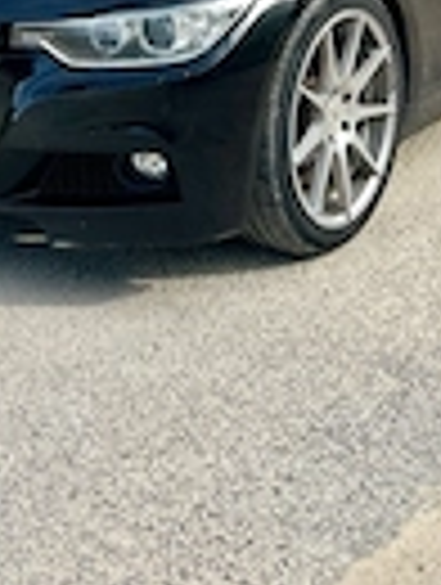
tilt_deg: -0.1
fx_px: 1354
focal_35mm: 80
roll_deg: -1.6
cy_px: -270
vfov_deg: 21.0
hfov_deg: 18.5
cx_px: 248
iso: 50
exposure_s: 1/2762
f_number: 1.5
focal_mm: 5.7
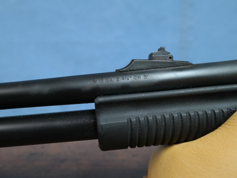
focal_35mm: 30
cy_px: 90
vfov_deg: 46.8
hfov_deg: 59.7
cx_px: 101
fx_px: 205
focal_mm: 18
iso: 400
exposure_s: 1/40
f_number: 3.5
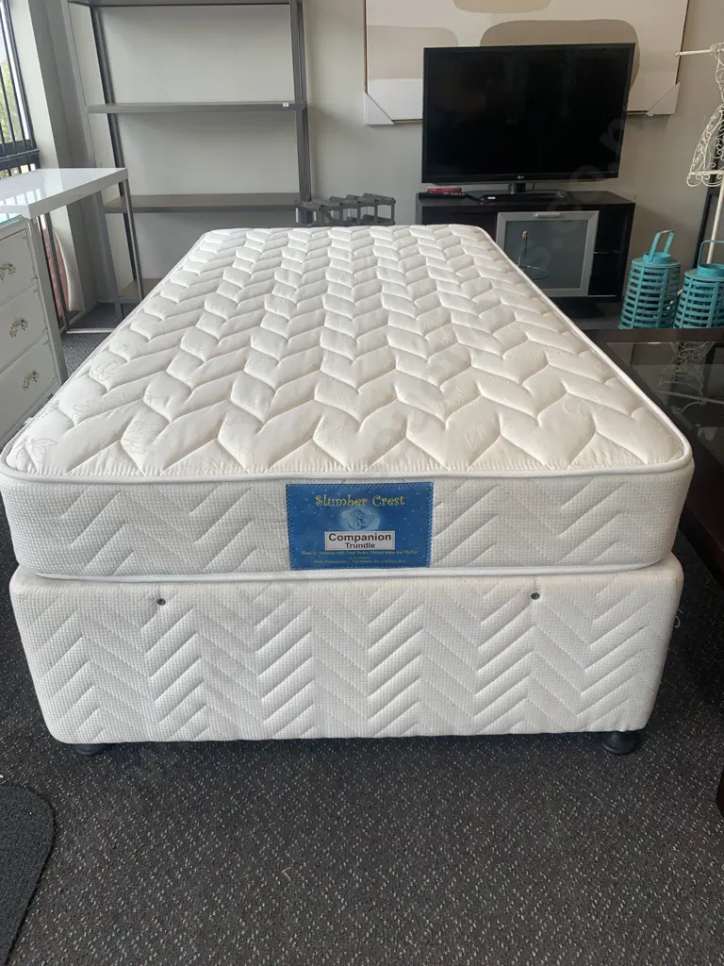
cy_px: 483
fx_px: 725
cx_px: 362
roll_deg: +0.9
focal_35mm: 26
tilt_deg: -28.2
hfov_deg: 53.1
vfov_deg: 67.3
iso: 25
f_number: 1.8
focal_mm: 4.25
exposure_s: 1/176
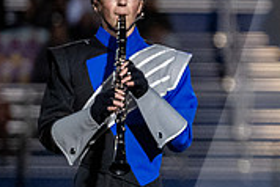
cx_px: 539
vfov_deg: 1.6
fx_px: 6585
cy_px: 14
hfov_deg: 2.4
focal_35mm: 846
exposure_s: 1/800
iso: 4000
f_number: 2.8
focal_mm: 200
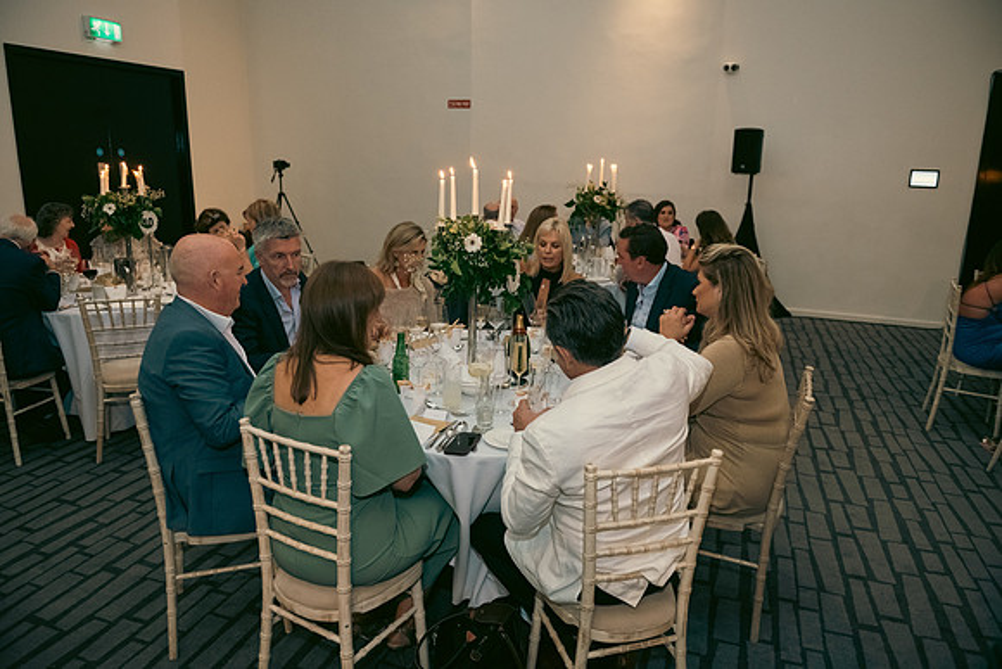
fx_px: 668
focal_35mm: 24
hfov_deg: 73.7
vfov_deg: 53.2
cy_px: 334
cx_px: 501
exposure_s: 1/160
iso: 1600
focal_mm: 24
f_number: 3.5
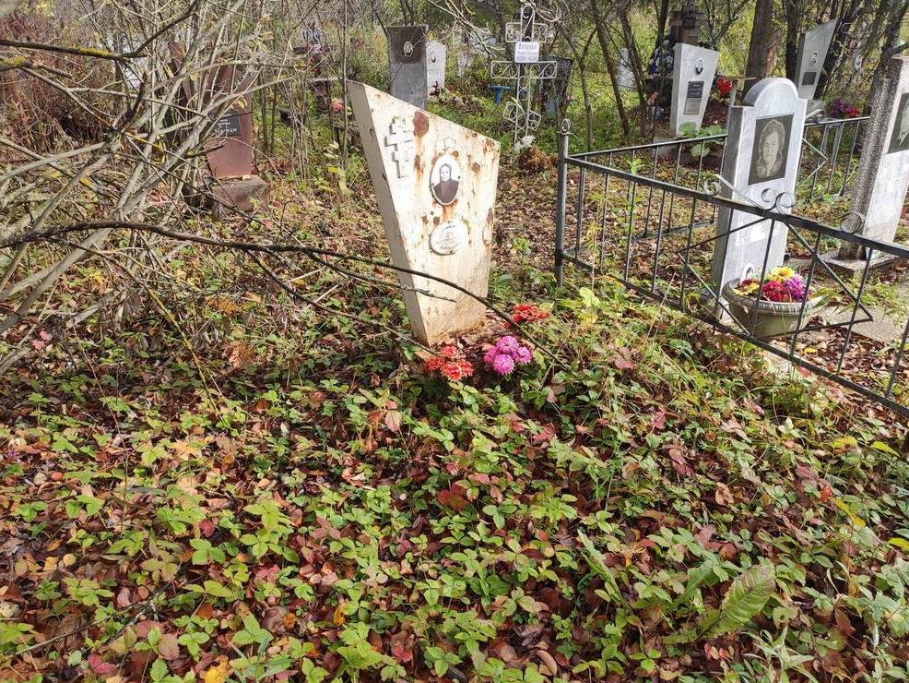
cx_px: 464
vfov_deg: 51.4
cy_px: 337
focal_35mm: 27
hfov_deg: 65.3
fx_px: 709
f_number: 1.75
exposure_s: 1/481
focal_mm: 4.77
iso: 112
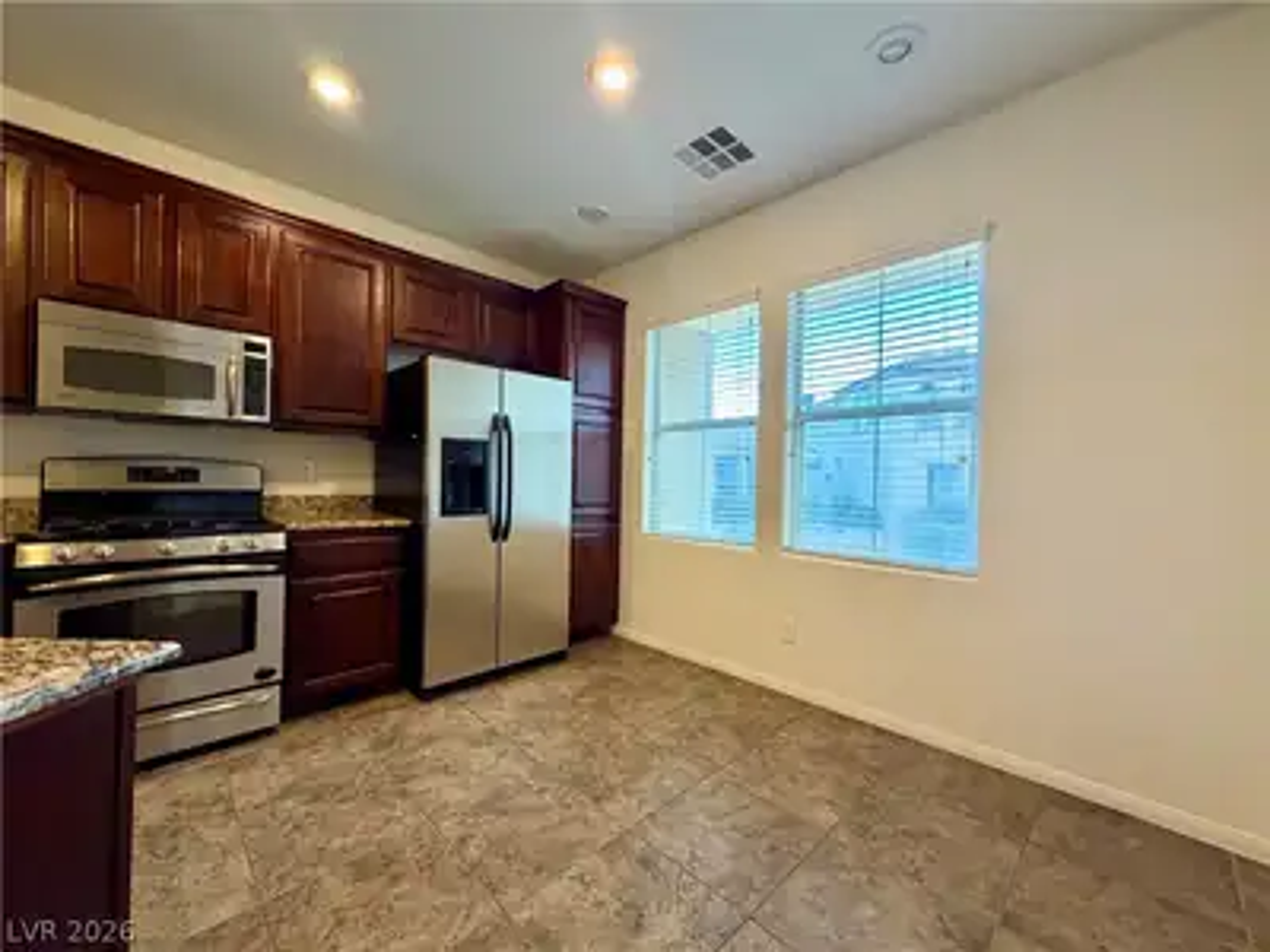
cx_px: 635
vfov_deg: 85.7
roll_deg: -0.7
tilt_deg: +1.0
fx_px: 514
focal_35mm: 14
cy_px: 476
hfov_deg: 102.1
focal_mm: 2.22
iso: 400
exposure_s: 1/60
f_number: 2.2
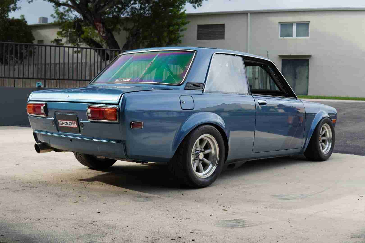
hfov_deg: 43.6
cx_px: 182
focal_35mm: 45
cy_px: 122
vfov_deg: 29.9
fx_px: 456
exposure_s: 1/160
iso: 100
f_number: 4
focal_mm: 30
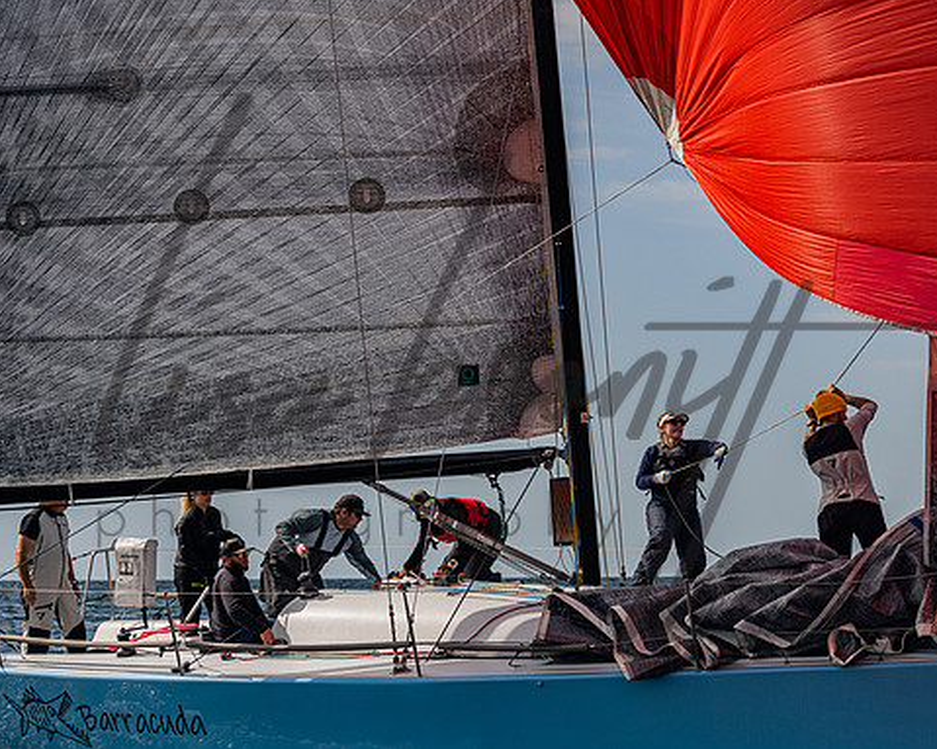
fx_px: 3188
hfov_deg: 16.7
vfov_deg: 13.4
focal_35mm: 115
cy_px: 373
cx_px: 528
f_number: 6.3
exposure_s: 1/6400
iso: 320
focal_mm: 100
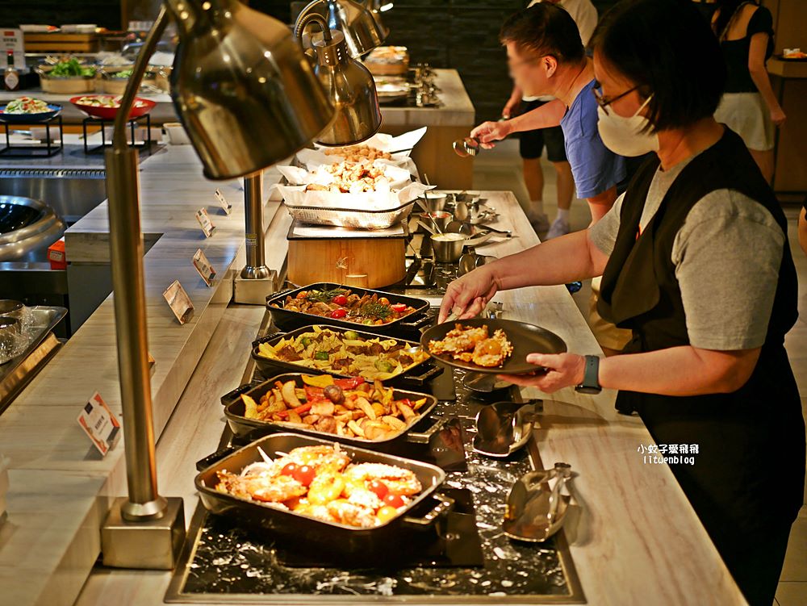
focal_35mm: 50
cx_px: 404
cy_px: 303
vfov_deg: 29.1
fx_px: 1166
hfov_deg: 38.2
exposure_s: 1/160
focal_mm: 25
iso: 200
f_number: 1.8
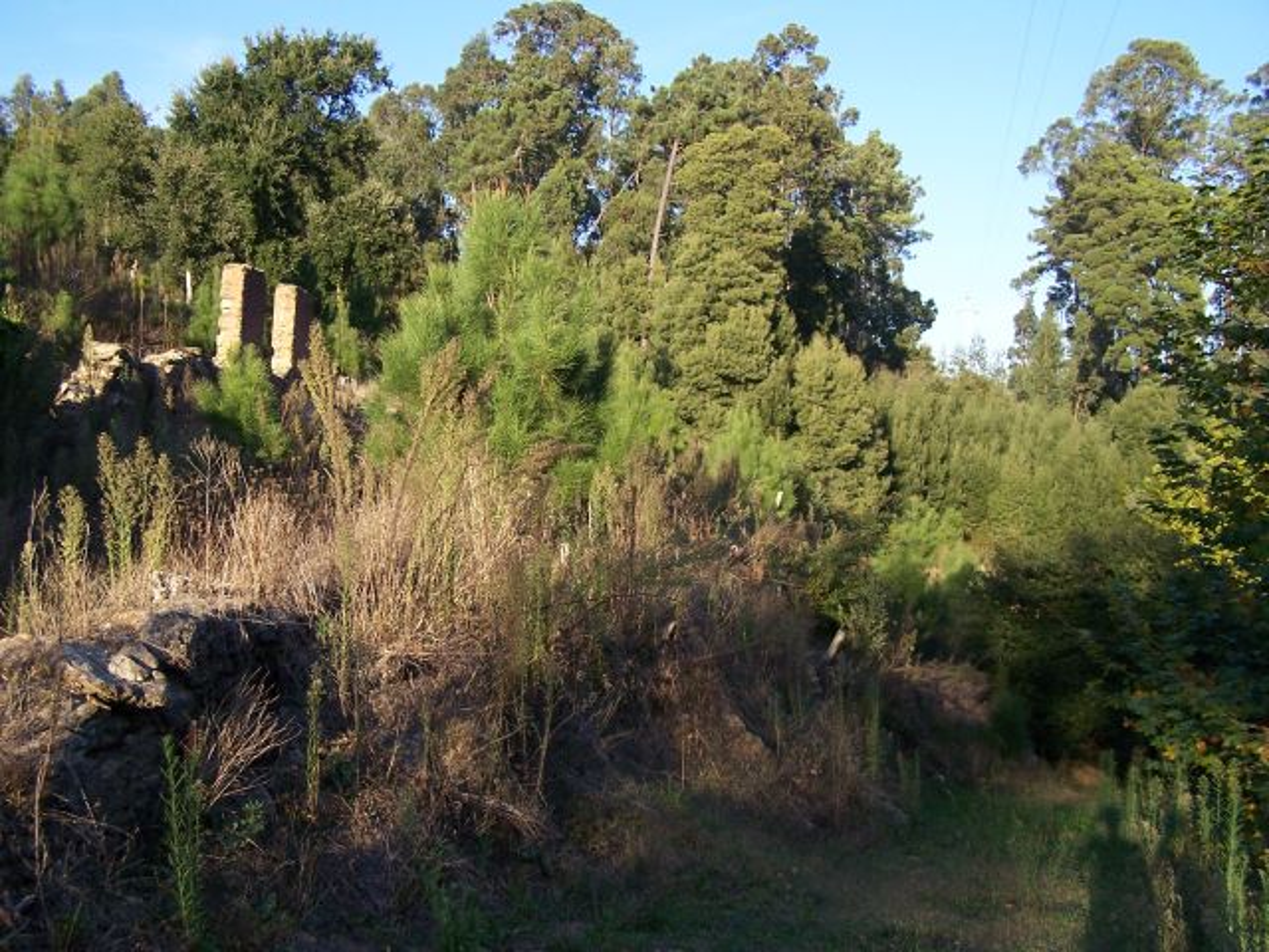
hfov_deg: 49.0
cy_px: 476
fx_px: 1393
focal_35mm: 38
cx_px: 634
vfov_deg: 37.7
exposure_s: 1/400
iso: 80
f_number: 2.8
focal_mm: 6.3
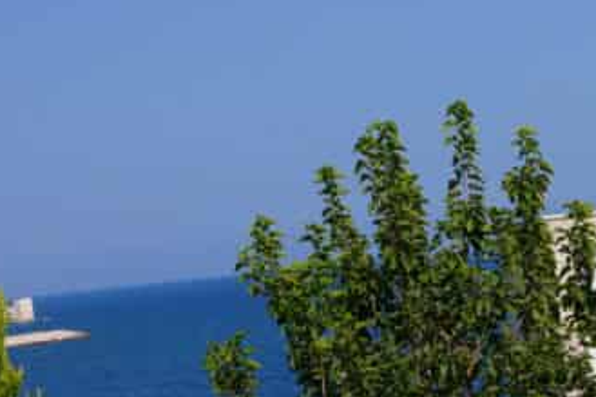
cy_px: 476
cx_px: 1047
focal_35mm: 112
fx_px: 1853
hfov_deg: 15.8
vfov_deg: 12.0
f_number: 10
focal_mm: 18
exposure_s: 1/250
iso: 100
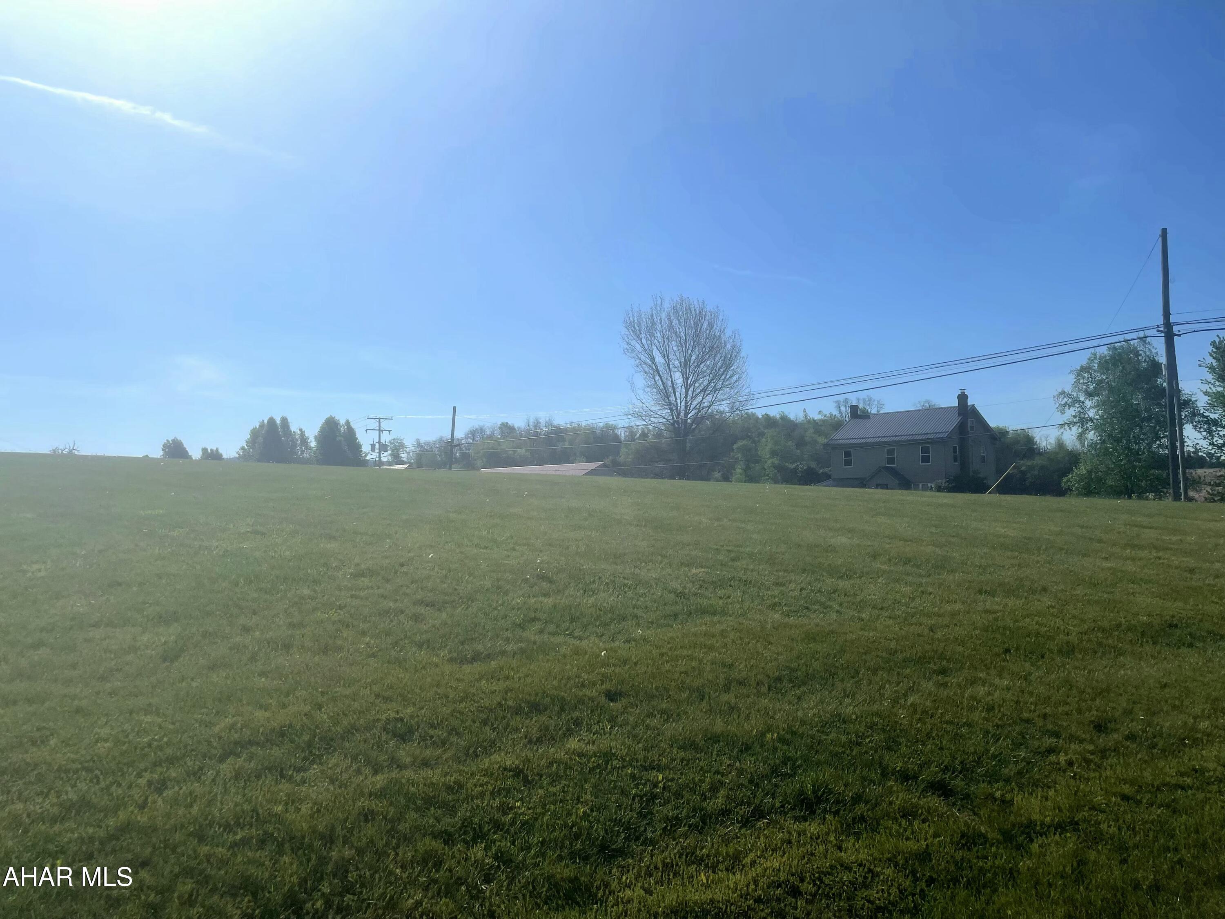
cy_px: 460
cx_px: 612
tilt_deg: +2.1
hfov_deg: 69.4
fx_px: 885
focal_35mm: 25
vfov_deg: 54.9
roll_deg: +0.4
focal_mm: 5.1
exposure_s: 1/10000
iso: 32
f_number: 1.6
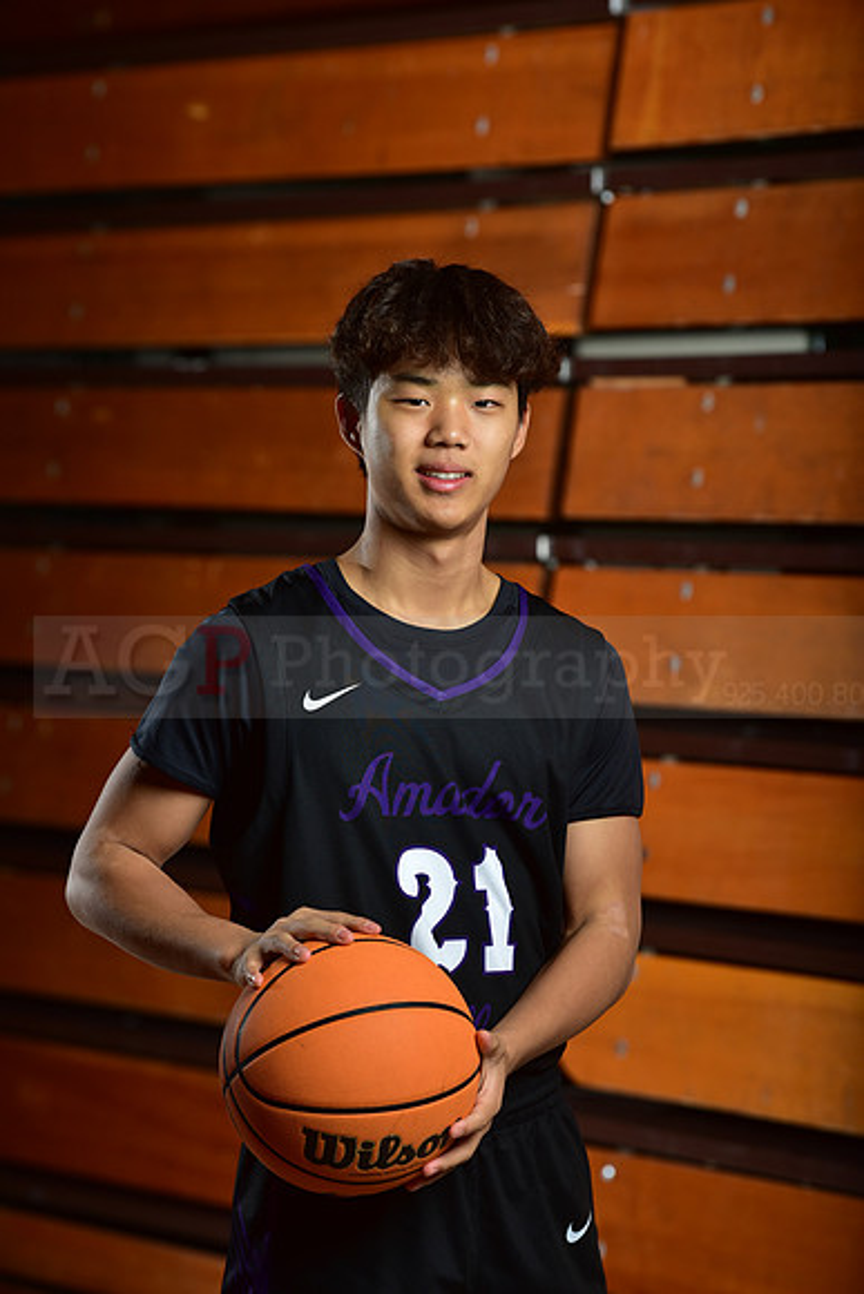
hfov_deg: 6.9
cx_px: 432
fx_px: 7195
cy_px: 647
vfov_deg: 10.3
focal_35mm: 200
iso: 250
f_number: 5
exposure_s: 1/250
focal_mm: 200
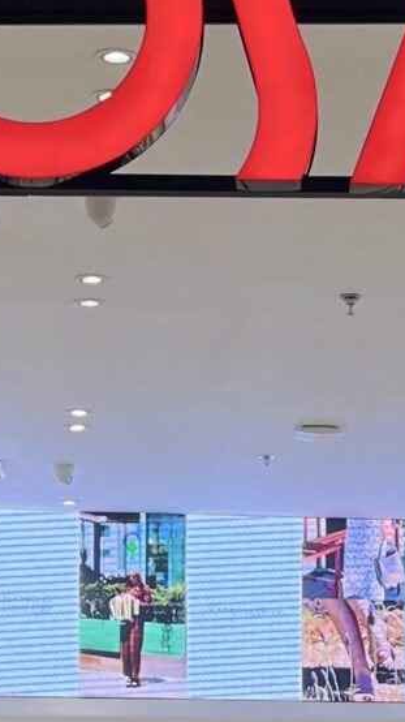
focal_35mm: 131
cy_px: 871
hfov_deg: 9.2
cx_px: 376
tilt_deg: +1.1
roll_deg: +0.1
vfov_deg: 15.8
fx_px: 2505
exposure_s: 1/577
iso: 50
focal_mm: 5.1
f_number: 1.6
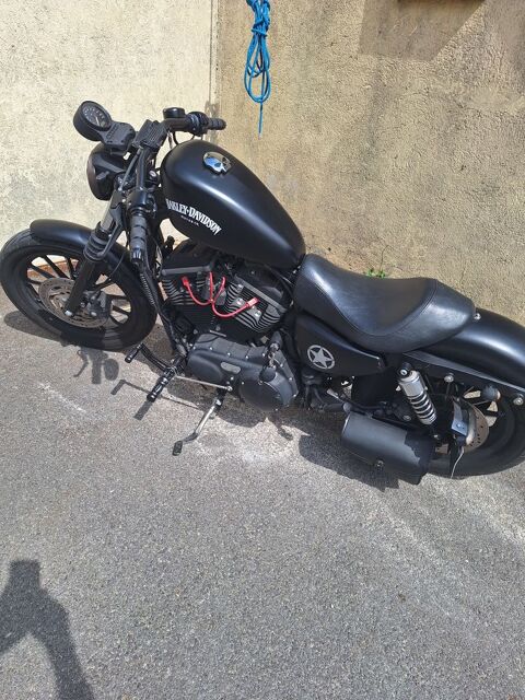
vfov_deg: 73.9
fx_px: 465
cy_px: 350
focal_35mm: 23
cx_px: 262
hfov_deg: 58.9
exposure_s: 1/1905
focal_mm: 5.54
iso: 40
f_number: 1.8
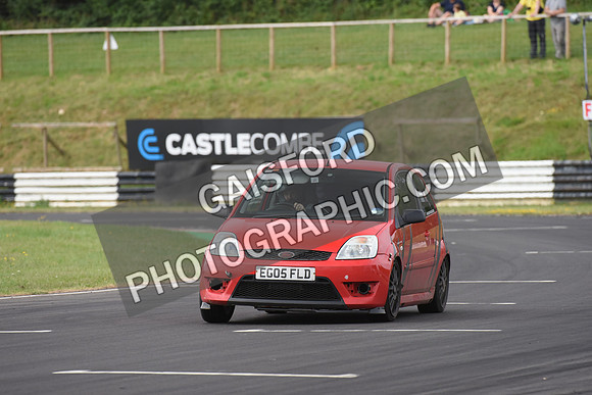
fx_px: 6579
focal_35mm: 400
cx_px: 296
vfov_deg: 3.4
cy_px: 198
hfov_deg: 5.2
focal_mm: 400
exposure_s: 1/1000
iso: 1600
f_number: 6.3
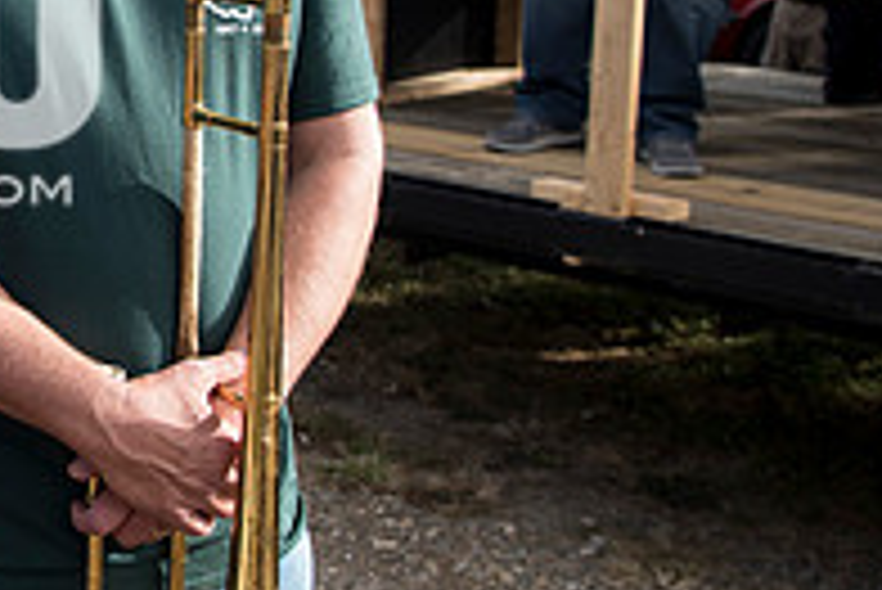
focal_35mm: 71
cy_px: 29
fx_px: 1741
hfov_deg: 25.0
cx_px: -238
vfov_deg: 18.8
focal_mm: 24
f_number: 4.5
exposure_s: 1/800
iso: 250
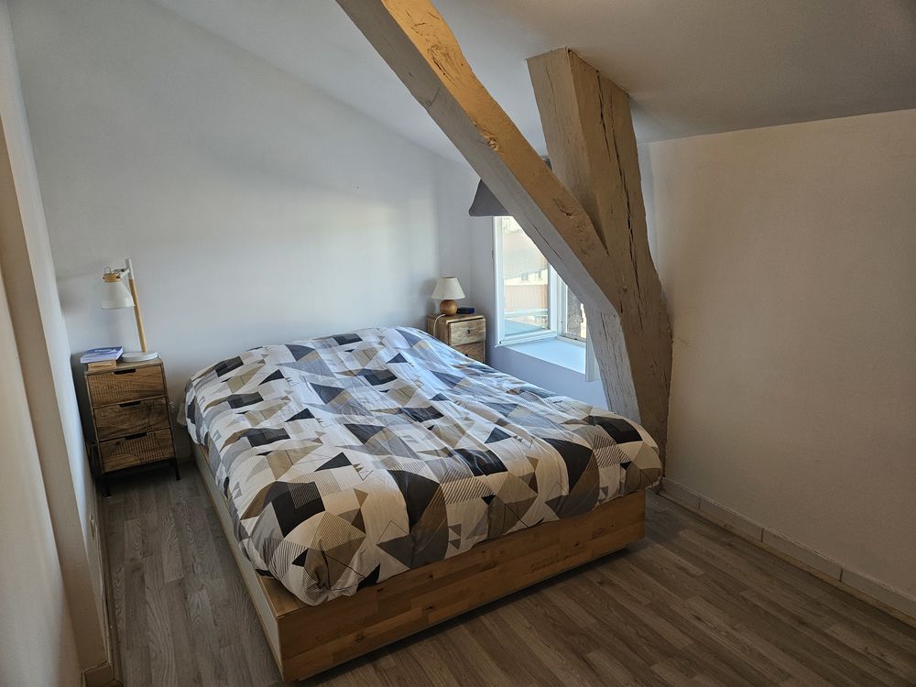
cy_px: 344
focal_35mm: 23
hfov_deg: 73.9
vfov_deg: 58.9
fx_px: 609
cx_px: 458
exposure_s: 1/180
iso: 125
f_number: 1.8
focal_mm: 5.4
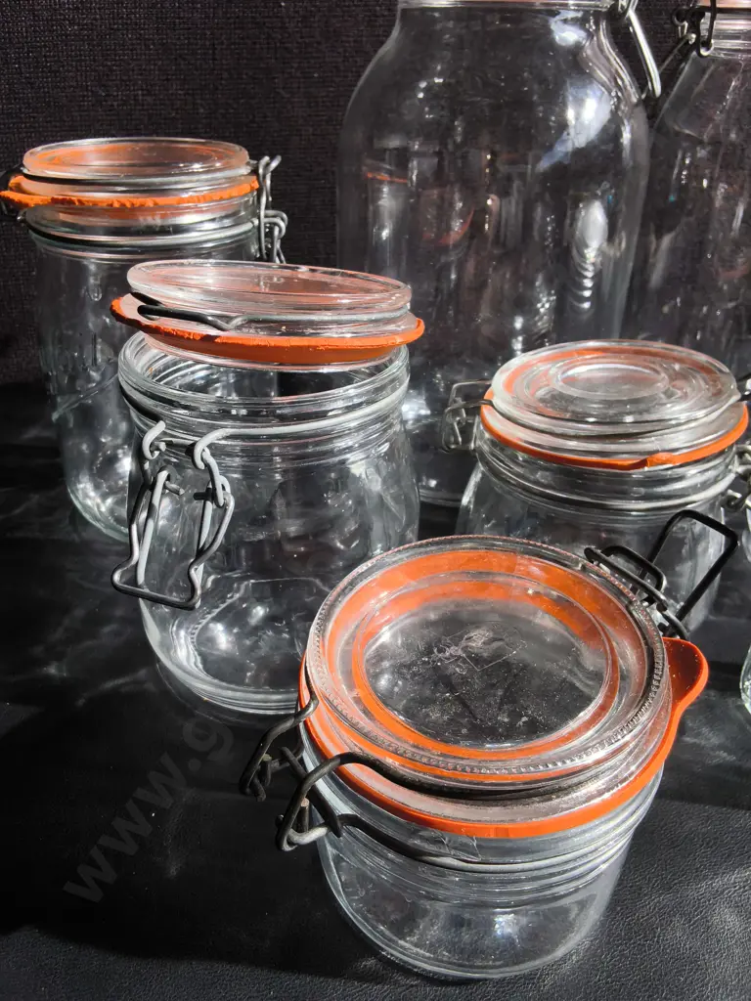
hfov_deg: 51.4
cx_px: 376
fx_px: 781
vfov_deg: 65.3
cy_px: 500
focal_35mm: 27
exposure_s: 1/1786
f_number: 2
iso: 32
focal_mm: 2.87
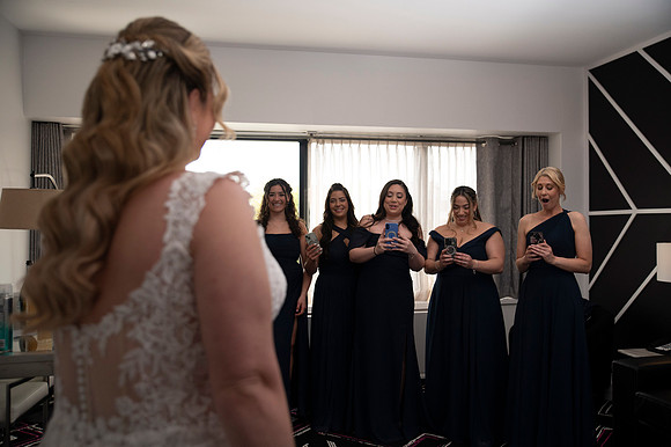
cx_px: 336
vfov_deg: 41.1
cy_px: 224
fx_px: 596
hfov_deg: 58.7
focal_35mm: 32
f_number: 2.8
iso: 1600
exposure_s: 1/1600
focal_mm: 32
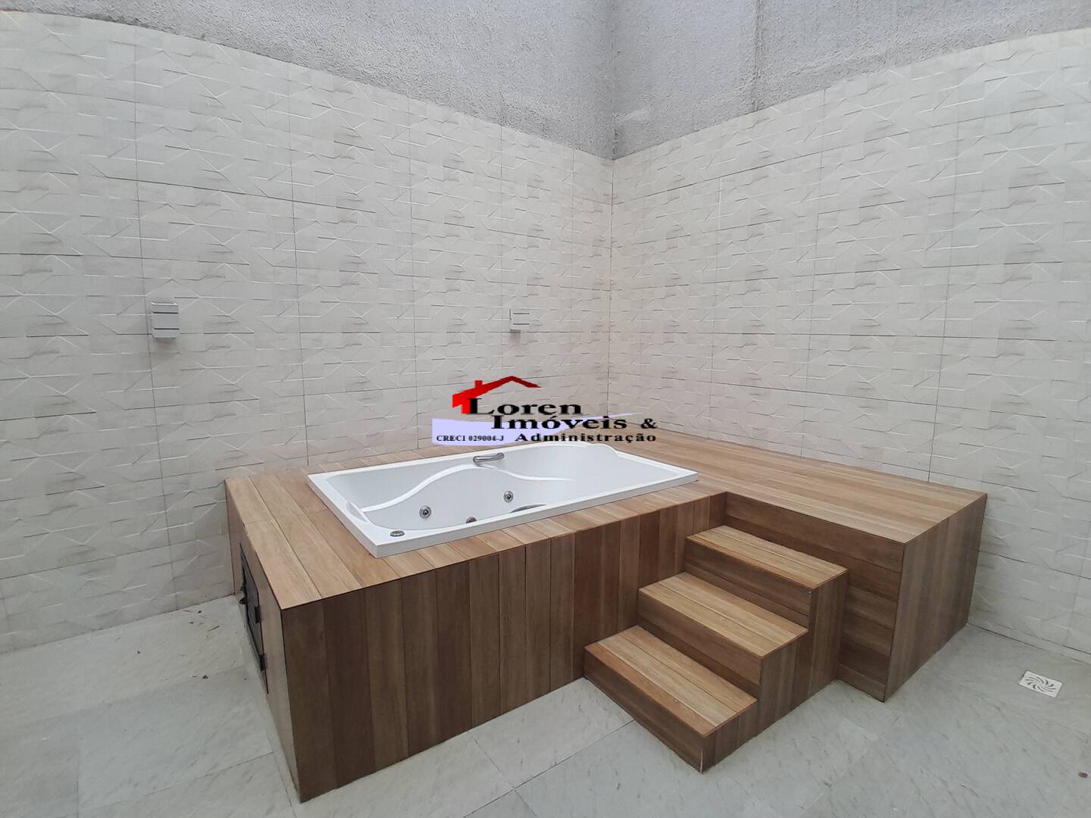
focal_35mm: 17
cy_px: 409
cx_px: 546
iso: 40
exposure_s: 1/600
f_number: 2.2
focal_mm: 1.46
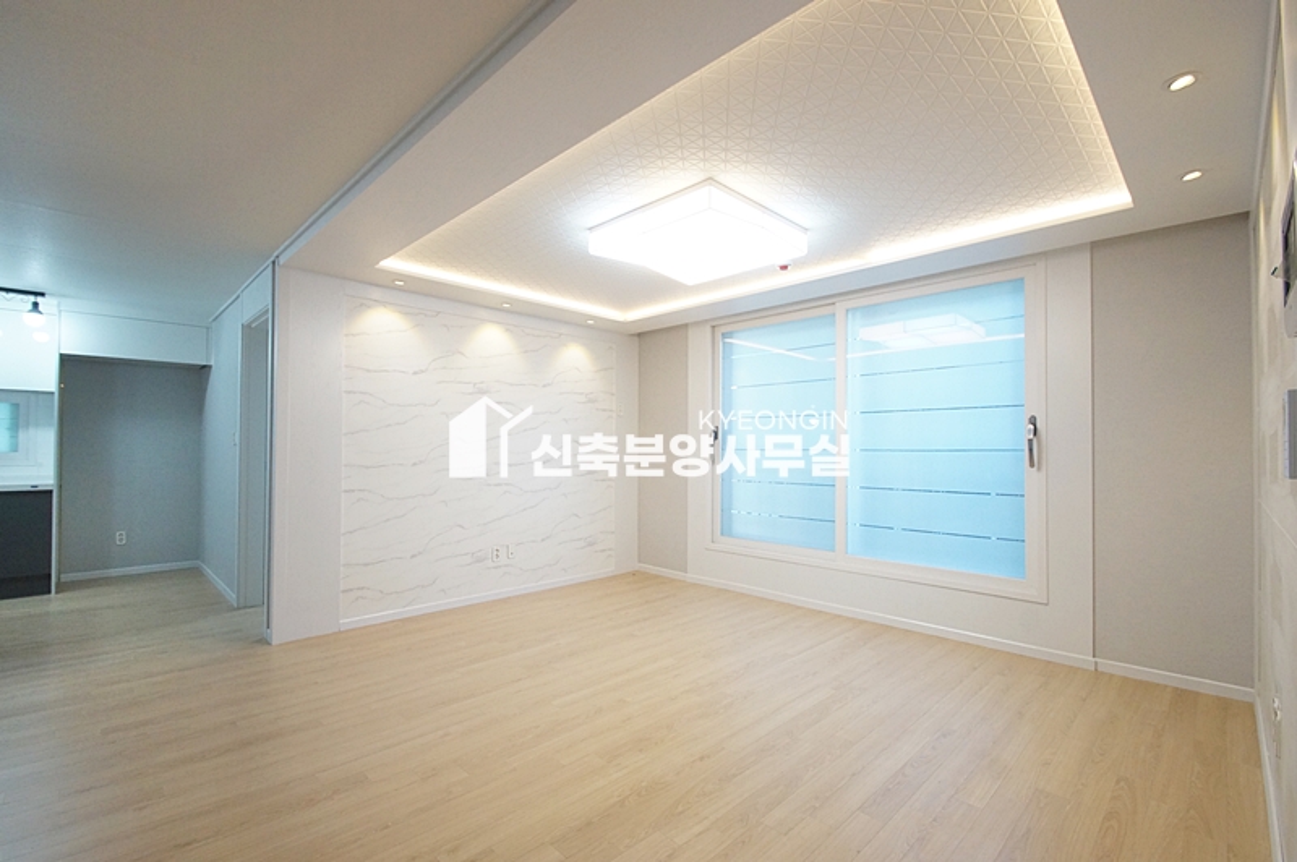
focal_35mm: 15
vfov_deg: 77.2
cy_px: 431
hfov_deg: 100.4
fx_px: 540
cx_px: 648
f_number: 7.1
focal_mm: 10
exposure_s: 1/60
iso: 1600
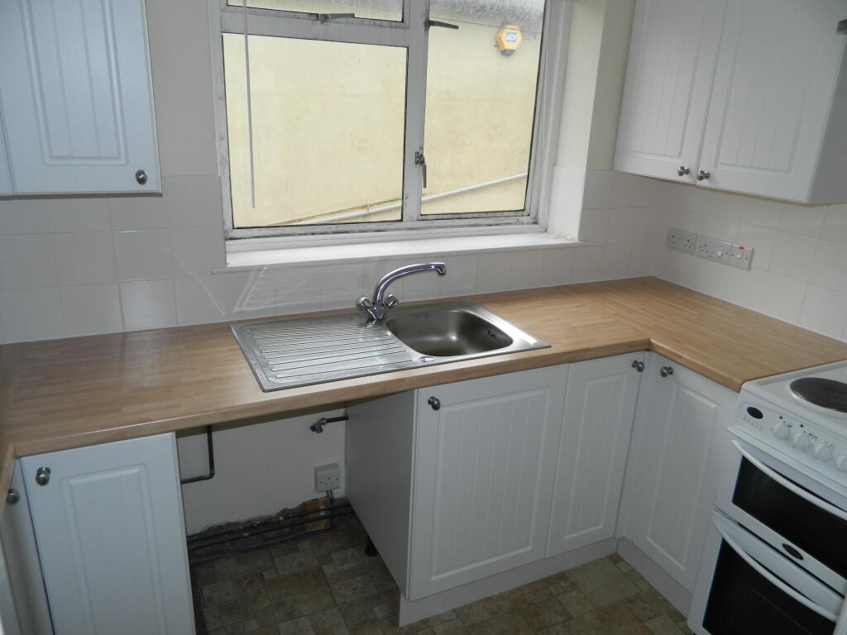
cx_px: 424
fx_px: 612
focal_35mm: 25
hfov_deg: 69.4
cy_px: 318
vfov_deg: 54.9
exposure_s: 1/80
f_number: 3.1
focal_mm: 4.5
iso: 80
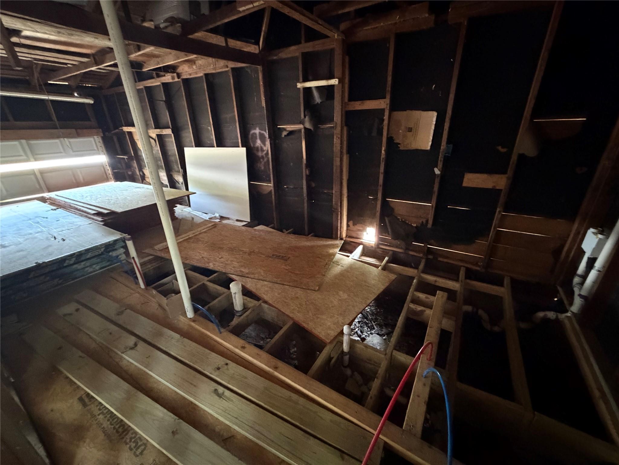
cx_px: 310
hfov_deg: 102.1
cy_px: 232
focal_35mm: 14
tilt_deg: -23.3
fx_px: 250
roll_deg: +2.1
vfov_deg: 85.7
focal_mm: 2.22
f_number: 2.2
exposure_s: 1/32
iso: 1600
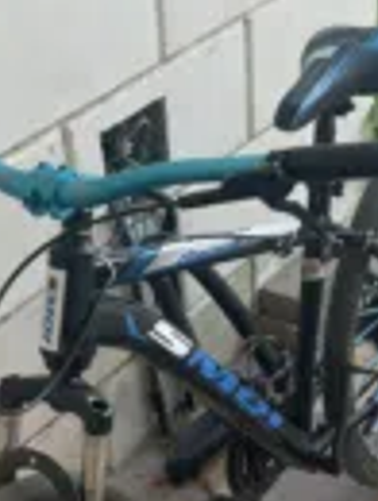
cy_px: 335
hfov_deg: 18.5
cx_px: 170
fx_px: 1161
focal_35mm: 80
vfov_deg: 24.3
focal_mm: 4.2
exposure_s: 1/121
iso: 64
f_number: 1.6
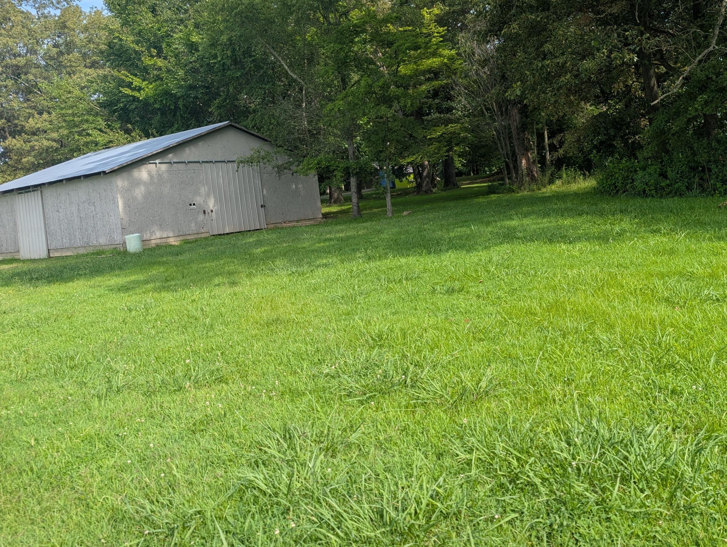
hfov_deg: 59.4
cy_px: 206
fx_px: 631
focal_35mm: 30
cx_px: 435
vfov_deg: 46.5
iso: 16
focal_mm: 6.9
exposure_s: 1/534
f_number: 1.68
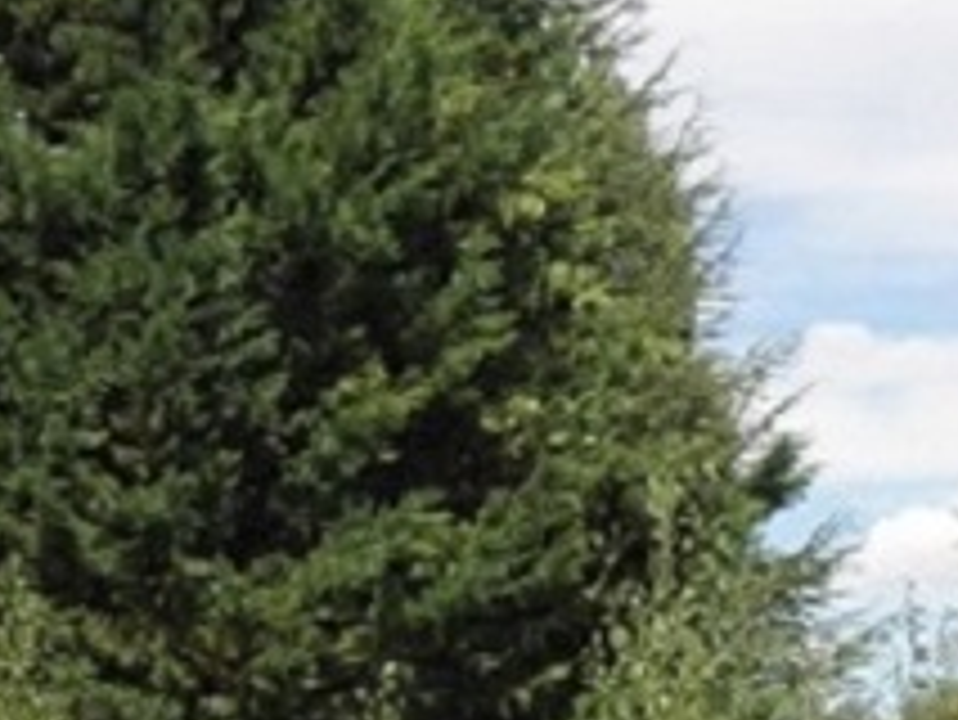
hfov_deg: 20.0
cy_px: 1035
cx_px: 94
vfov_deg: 14.5
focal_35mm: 96
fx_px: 2658
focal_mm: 5.71
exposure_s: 1/200
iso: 64
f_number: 5.6
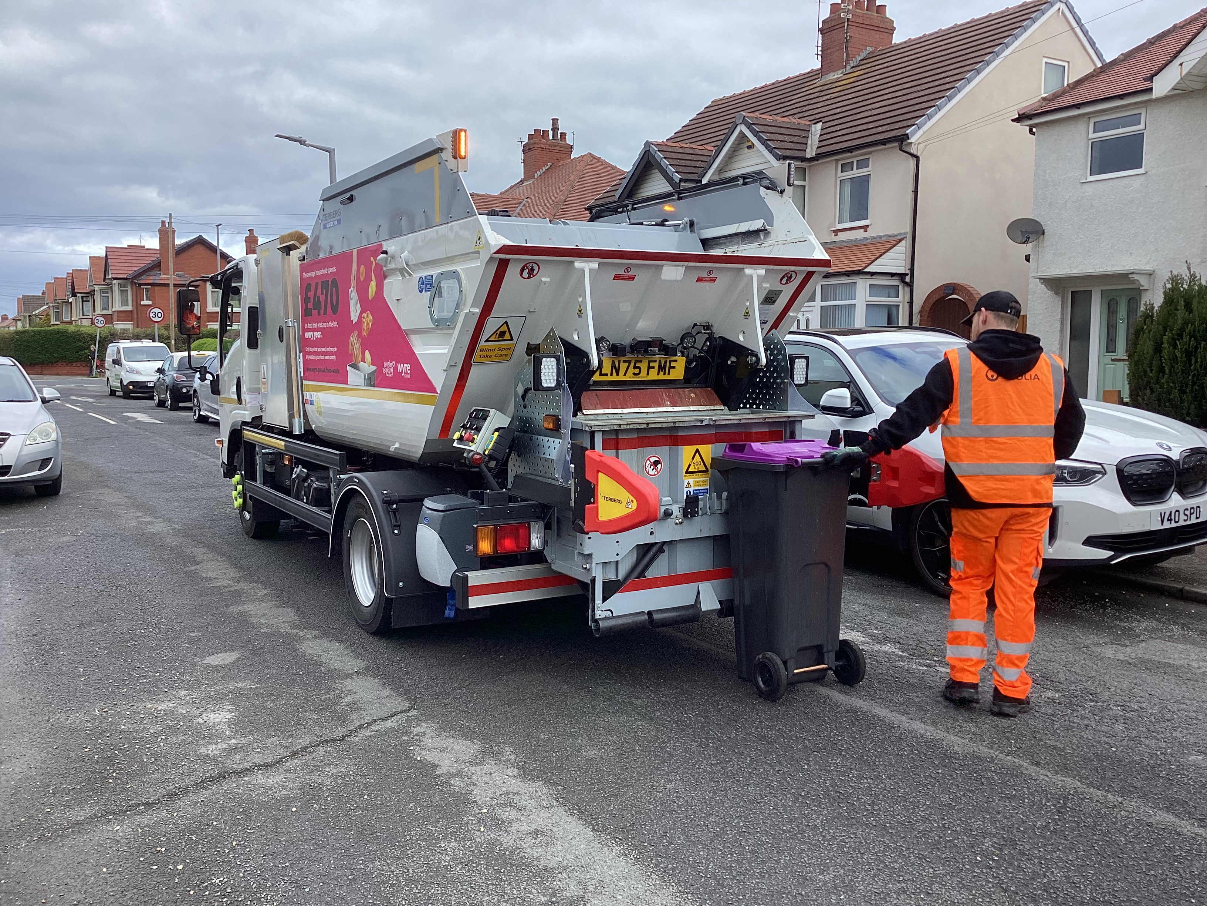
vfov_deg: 45.4
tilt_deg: -4.5
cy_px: 453
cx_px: 604
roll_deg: -0.3
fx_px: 1081
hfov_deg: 58.4
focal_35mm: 31
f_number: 2.4
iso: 25
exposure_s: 1/364
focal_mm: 3.3
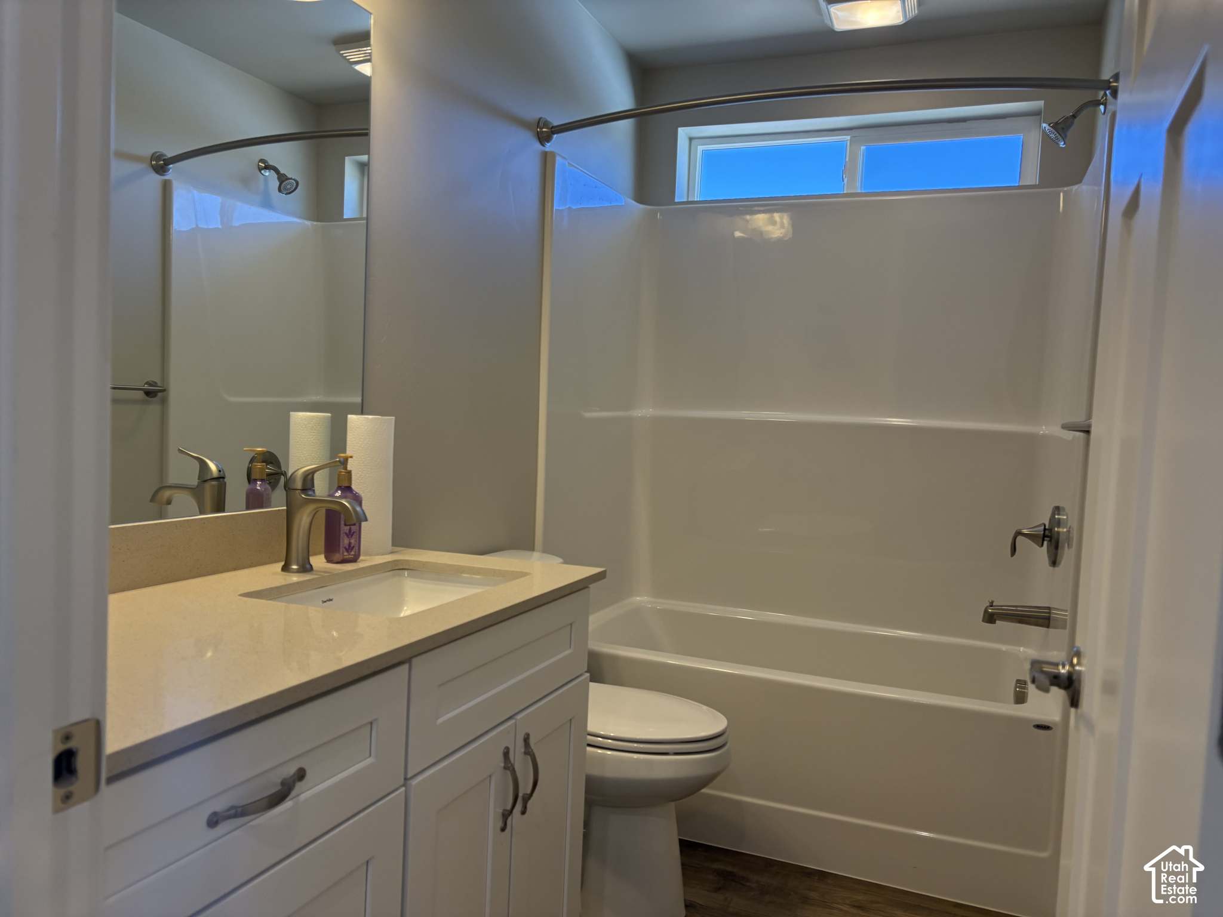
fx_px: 919
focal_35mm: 26
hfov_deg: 67.3
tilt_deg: -2.6
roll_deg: -2.0
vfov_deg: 53.1
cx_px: 612
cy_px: 458
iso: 125
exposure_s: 1/182
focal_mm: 5.96
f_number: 1.6
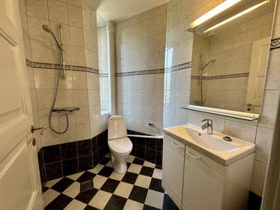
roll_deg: -0.4
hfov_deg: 102.0
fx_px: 113
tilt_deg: -6.2
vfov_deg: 85.7
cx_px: 140
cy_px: 105
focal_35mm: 14
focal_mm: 2.22
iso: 200
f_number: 2.2
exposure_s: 1/100
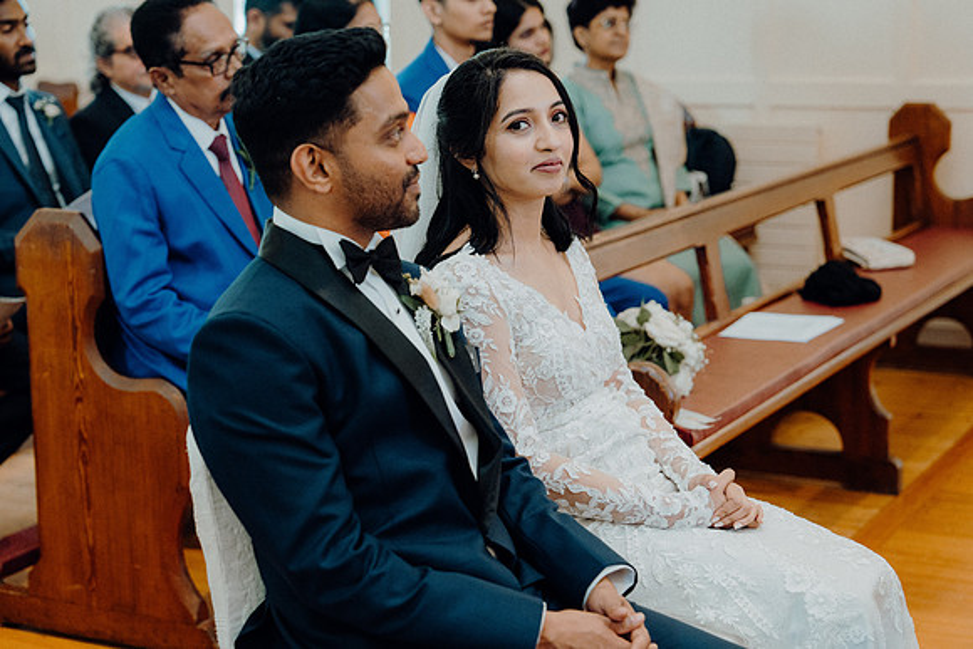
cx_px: 486
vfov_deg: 19.5
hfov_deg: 28.8
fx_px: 1892
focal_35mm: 70
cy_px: 324
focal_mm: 70
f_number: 3.5
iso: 2500
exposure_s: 1/250
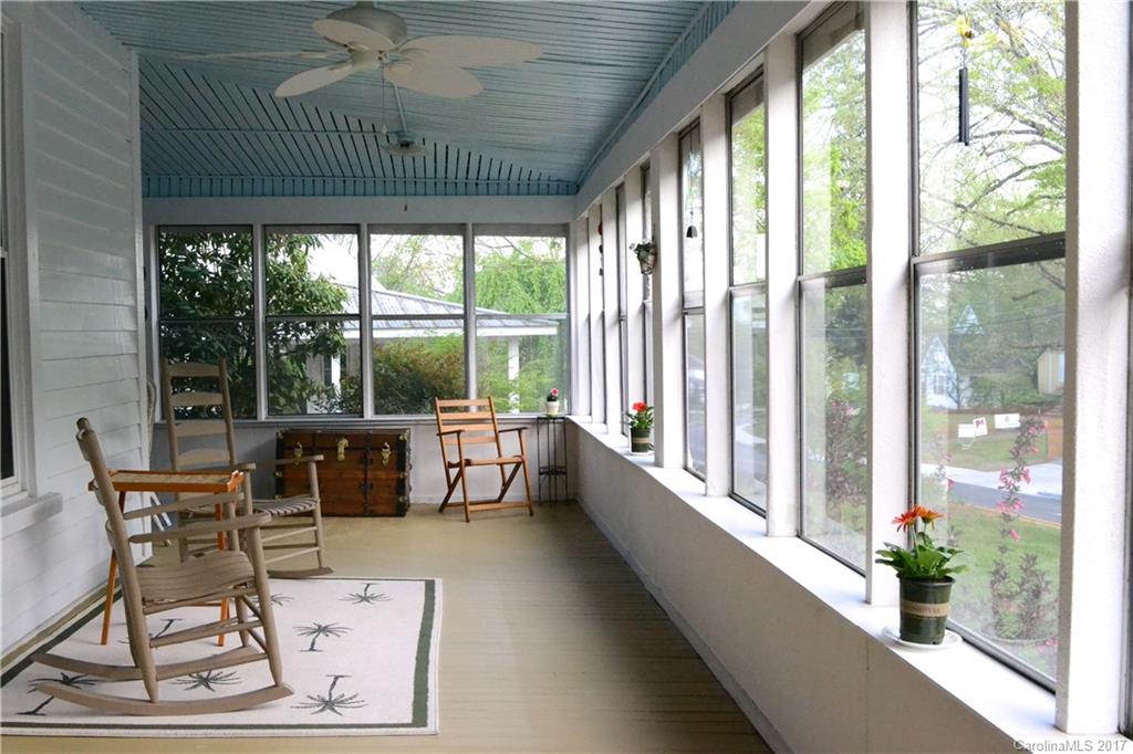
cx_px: 566
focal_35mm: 33
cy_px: 377
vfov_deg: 39.9
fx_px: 1038
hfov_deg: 57.2
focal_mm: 22
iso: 3200
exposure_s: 1/320
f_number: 10
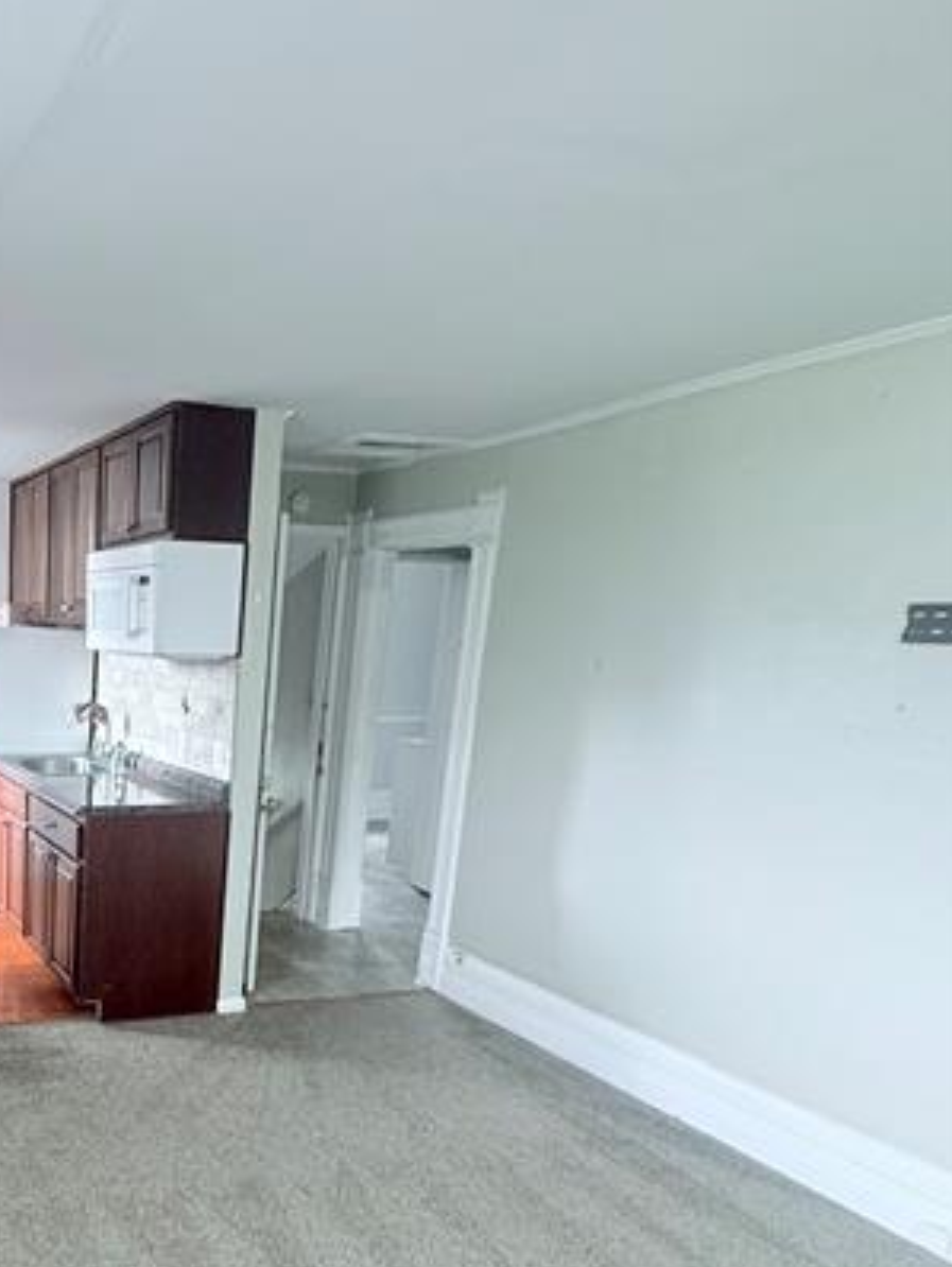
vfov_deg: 63.0
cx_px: 54
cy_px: 882
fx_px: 989
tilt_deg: -14.2
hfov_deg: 45.4
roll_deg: -1.9
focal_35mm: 27
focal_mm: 2.22
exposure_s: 1/60
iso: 250
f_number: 2.2
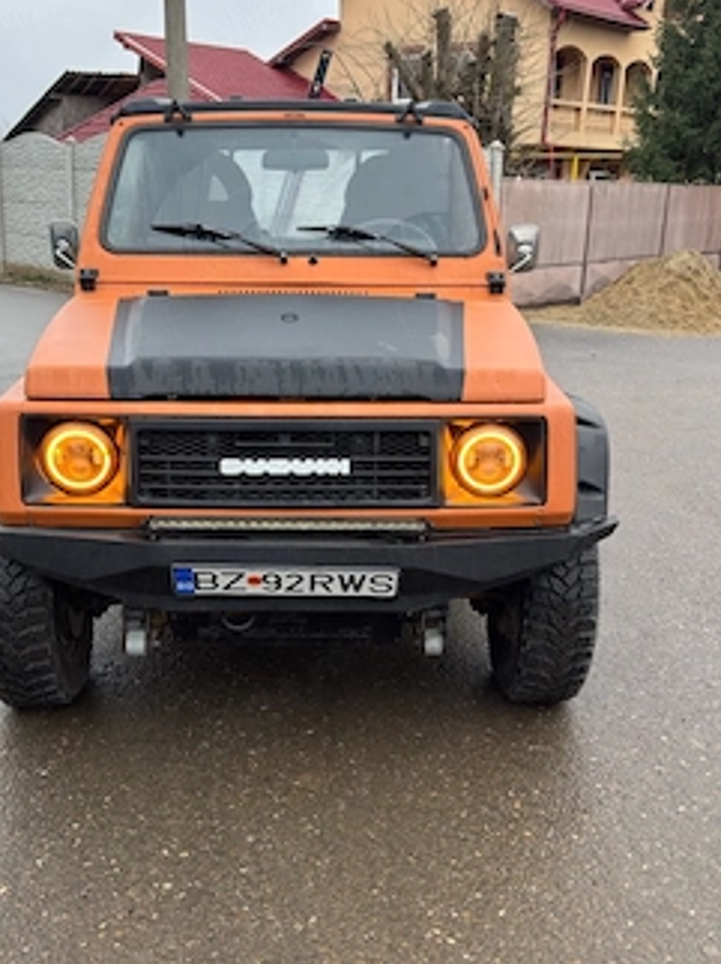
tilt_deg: -14.7
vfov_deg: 45.8
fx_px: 1140
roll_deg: -2.3
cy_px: 521
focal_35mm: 41
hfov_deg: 35.0
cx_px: 314
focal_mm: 6.76
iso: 80
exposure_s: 1/199
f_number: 1.78
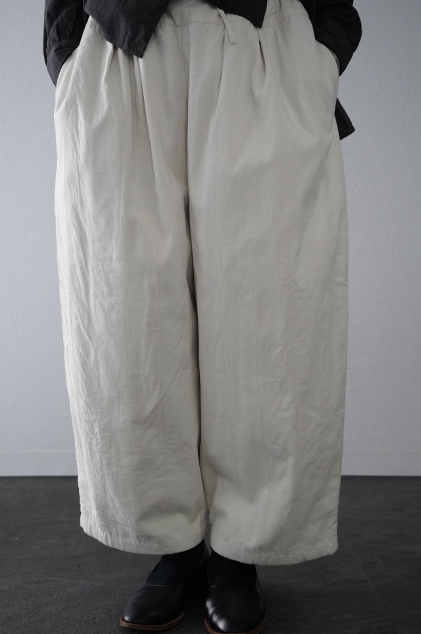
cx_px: 210
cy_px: 317
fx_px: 703
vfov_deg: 48.5
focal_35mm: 40
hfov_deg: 33.3
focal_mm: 40
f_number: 6.3
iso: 4000
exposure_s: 1/200
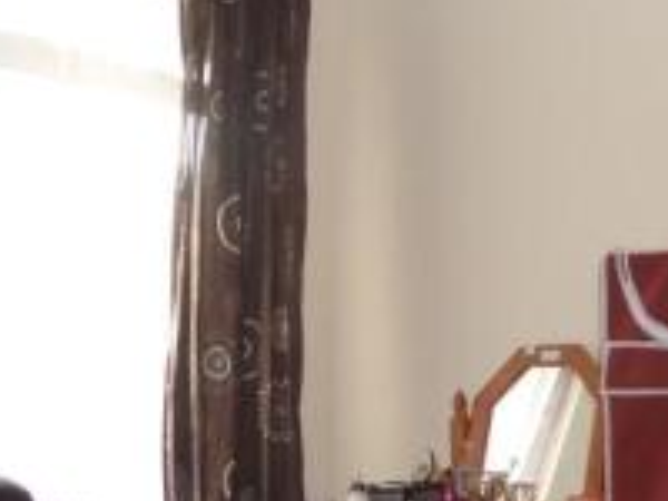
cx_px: 573
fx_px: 1351
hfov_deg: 27.0
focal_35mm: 70
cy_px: 339
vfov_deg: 20.9
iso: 200
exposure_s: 1/20
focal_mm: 4
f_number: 3.2
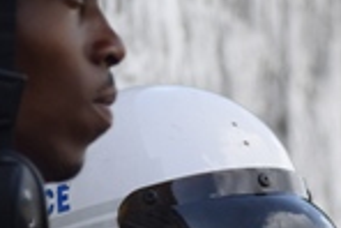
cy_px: 264
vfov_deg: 2.5
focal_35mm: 556
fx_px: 5272
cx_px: 242
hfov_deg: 3.7
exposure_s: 1/320
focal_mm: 86
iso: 100
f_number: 4.5
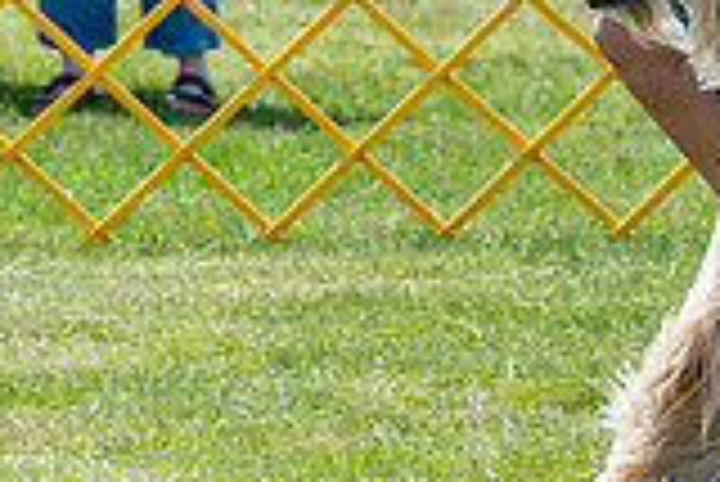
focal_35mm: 485
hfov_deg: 4.2
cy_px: -65
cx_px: 886
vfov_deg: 2.8
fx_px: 9709
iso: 100
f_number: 3.5
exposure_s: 1/1000
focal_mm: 104
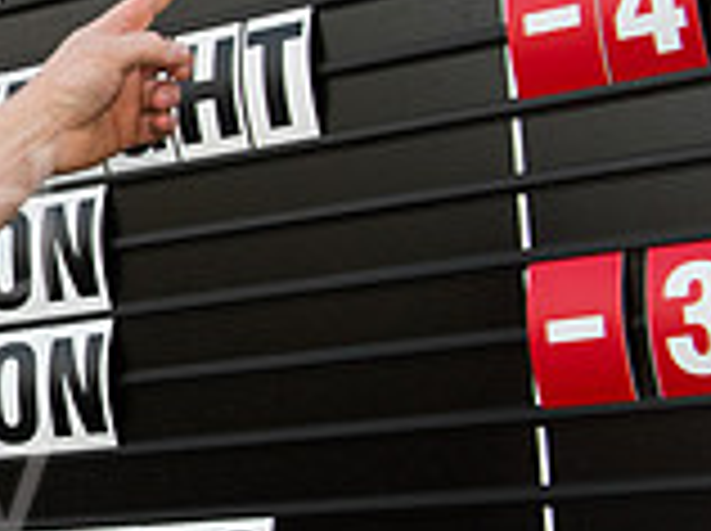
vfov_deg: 12.5
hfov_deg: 14.8
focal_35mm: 118
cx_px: -534
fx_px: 2420
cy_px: 237
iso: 800
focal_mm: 32
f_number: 7.1
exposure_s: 1/200
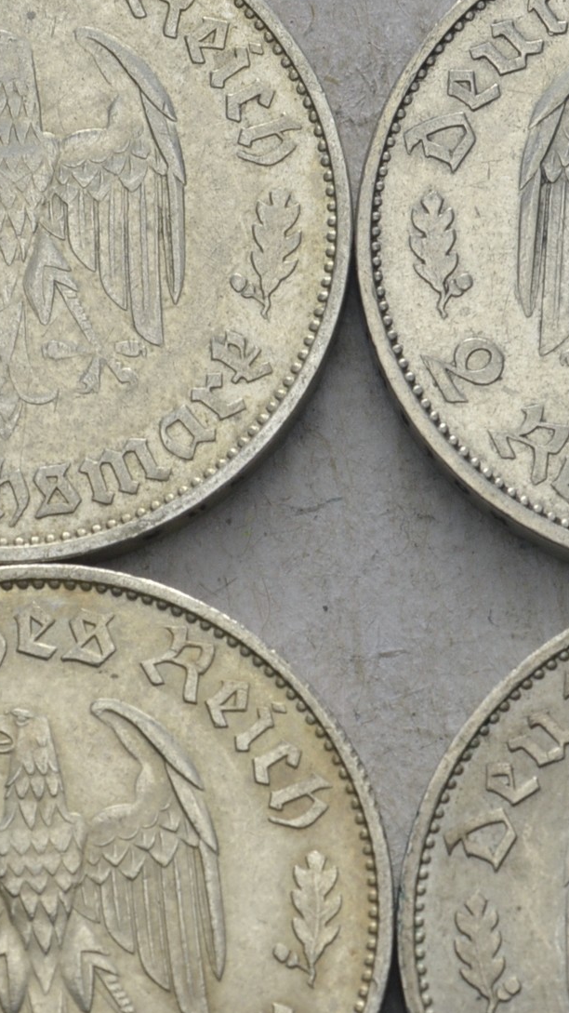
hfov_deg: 6.2
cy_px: 622
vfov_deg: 11.0
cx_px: 360
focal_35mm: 195
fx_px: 5239
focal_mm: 55
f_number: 14
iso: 400
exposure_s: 1/250
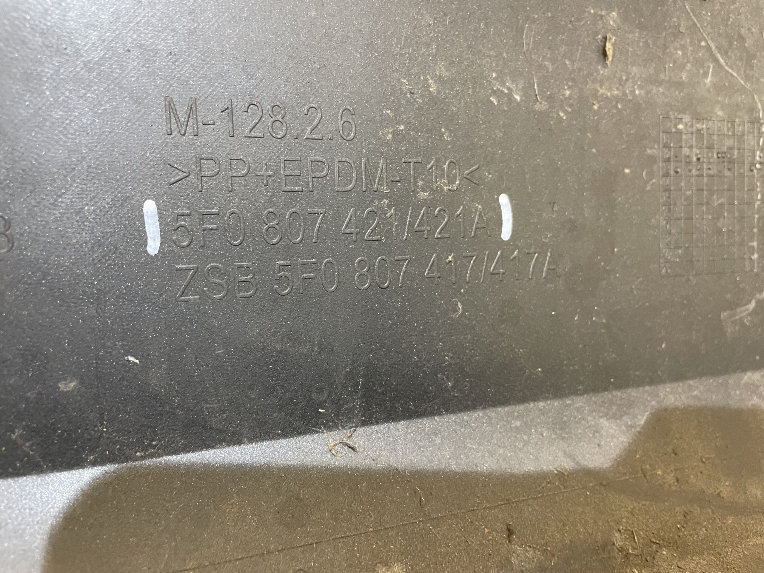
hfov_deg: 67.3
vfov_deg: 53.1
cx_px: 382
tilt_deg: -76.5
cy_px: 286
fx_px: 574
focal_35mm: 26
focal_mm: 4.2
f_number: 1.6
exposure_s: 1/50
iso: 400
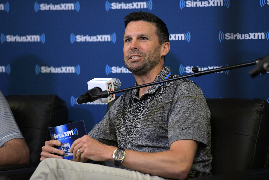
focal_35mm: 200
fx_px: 1494
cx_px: 134
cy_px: 90
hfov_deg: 10.3
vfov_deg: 6.9
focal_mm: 200
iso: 2000
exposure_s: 1/250
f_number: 3.5
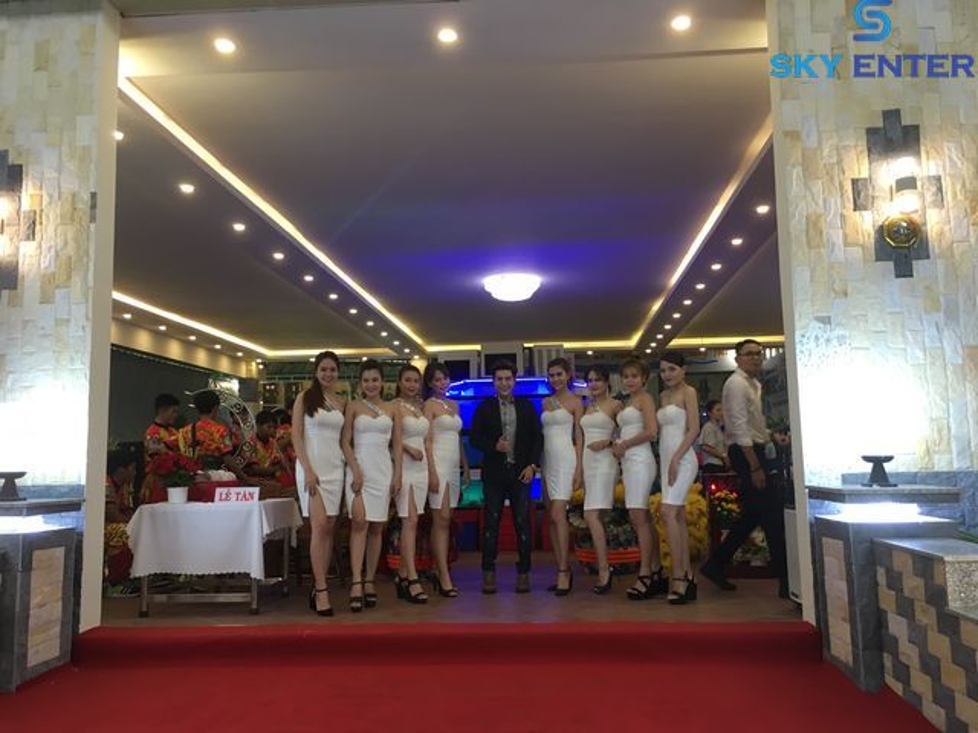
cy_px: 366
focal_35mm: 29
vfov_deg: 48.2
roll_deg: -0.3
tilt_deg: +4.8
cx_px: 489
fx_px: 819
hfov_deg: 61.7
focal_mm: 4.15
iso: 80
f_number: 2.2
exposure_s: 1/33
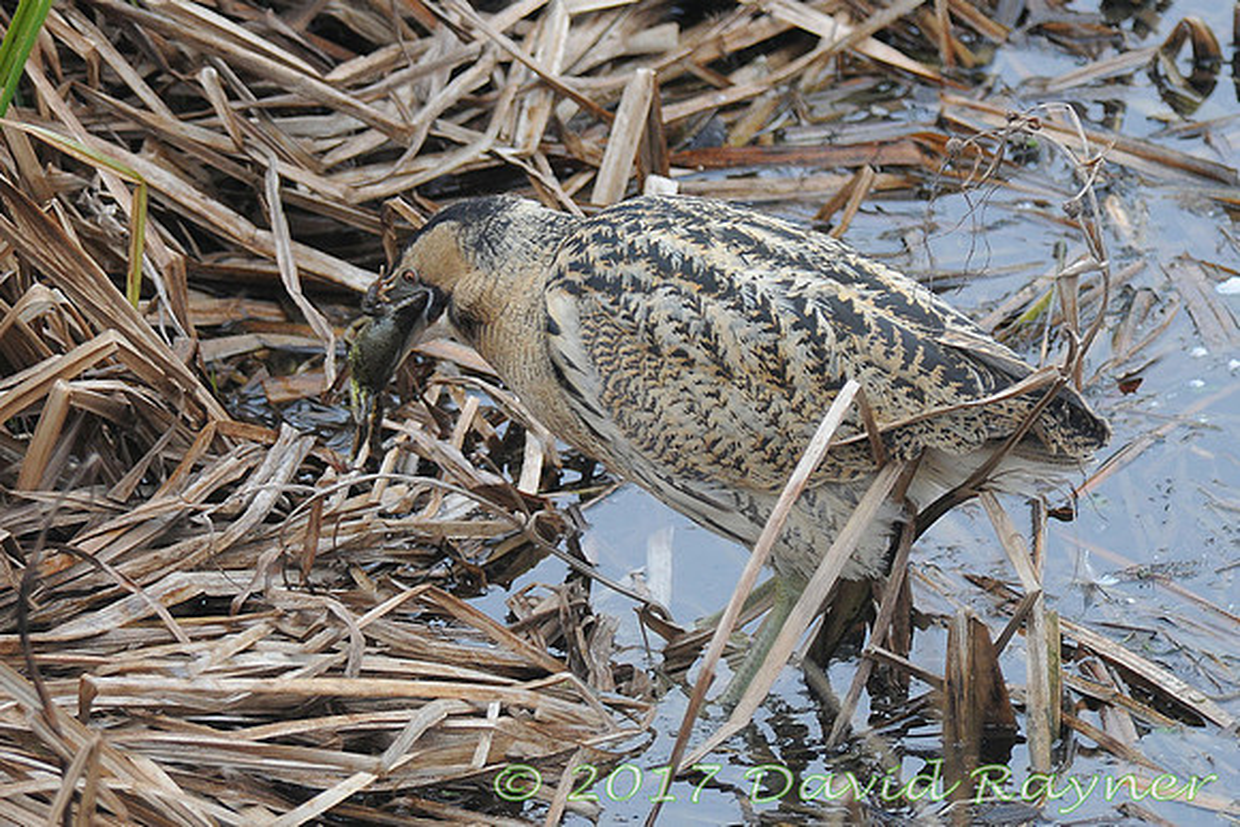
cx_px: 620
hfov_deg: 2.3
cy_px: 414
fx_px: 31006
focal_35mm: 900
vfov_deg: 1.5
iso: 640
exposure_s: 1/500
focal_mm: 600
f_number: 5.6
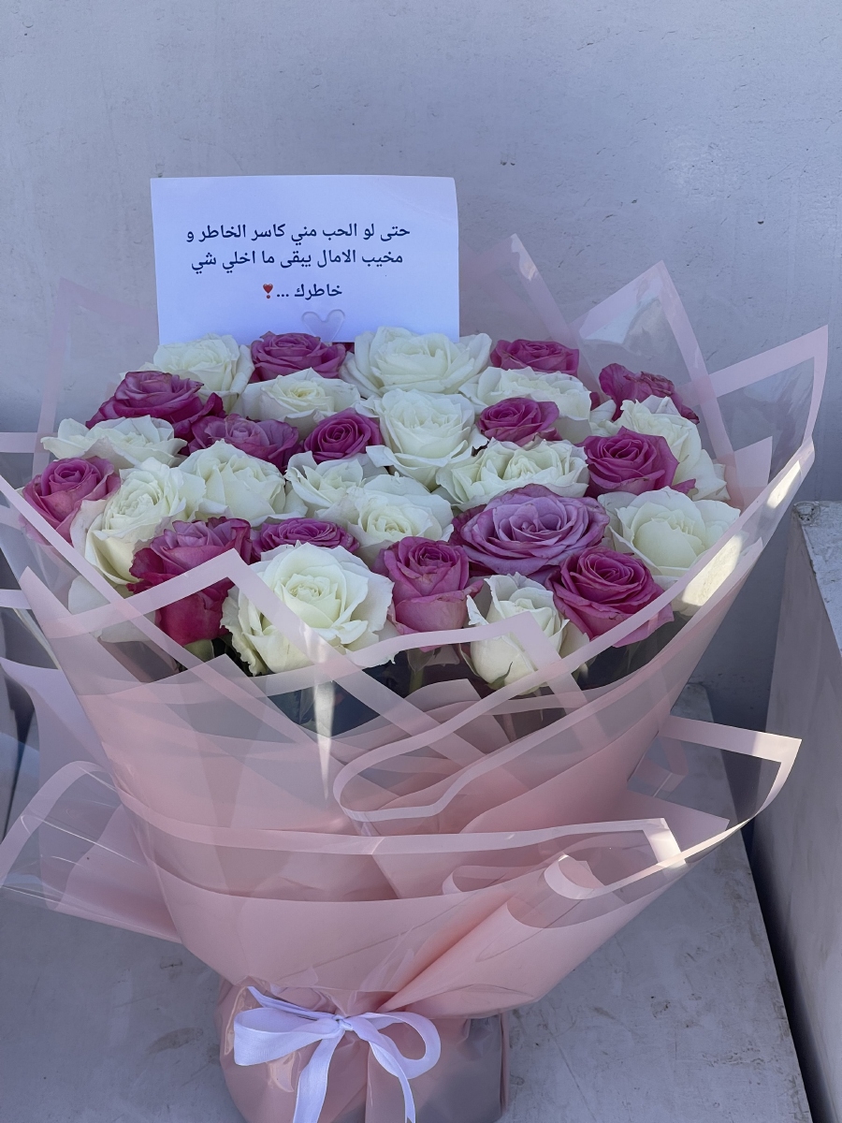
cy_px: 562
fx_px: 2076
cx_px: 421
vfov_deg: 30.3
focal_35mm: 64
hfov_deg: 22.9
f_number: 2.2
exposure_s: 1/394
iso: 20
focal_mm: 7.5
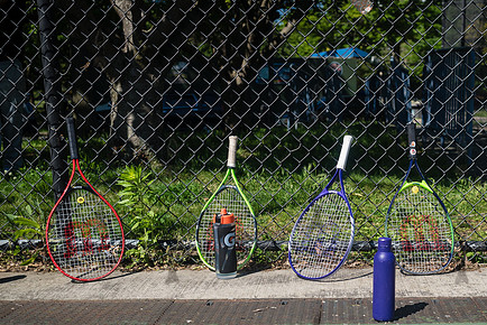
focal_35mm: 48
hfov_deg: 40.7
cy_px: 210
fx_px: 650
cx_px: 316
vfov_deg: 28.0
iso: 200
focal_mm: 35
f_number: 4
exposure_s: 1/2000
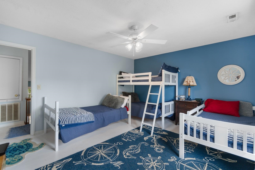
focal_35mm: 15
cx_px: 128
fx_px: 106
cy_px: 85
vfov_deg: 77.3
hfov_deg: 100.4
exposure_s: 1/30
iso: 100
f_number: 4.5
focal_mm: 10
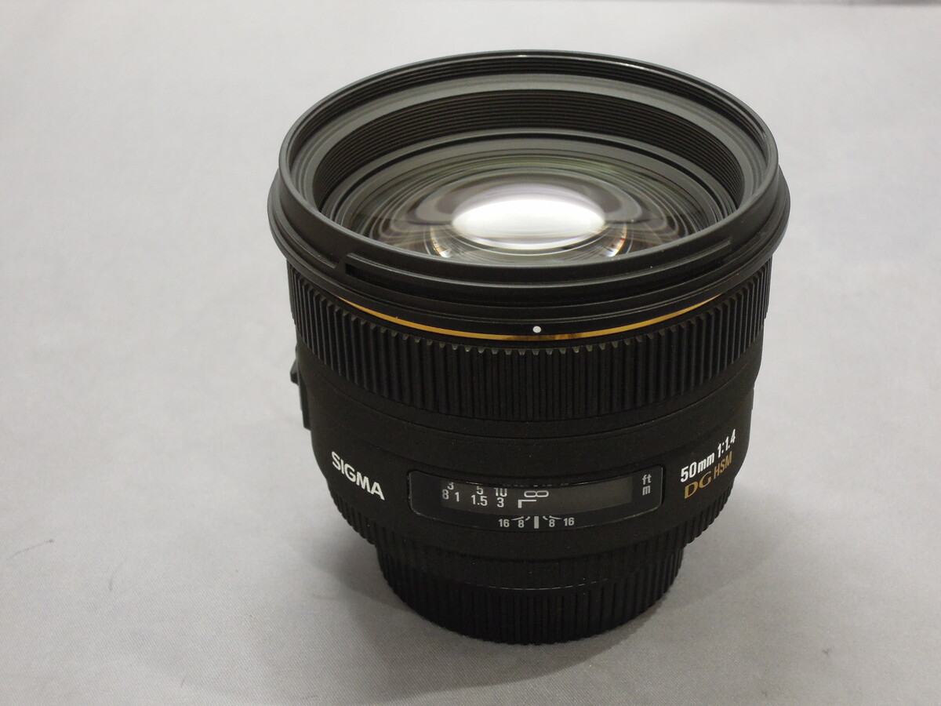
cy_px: 353
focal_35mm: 70
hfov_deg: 27.8
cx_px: 470
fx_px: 1903
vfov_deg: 21.0
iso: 500
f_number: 4
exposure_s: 1/25
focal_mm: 12.5
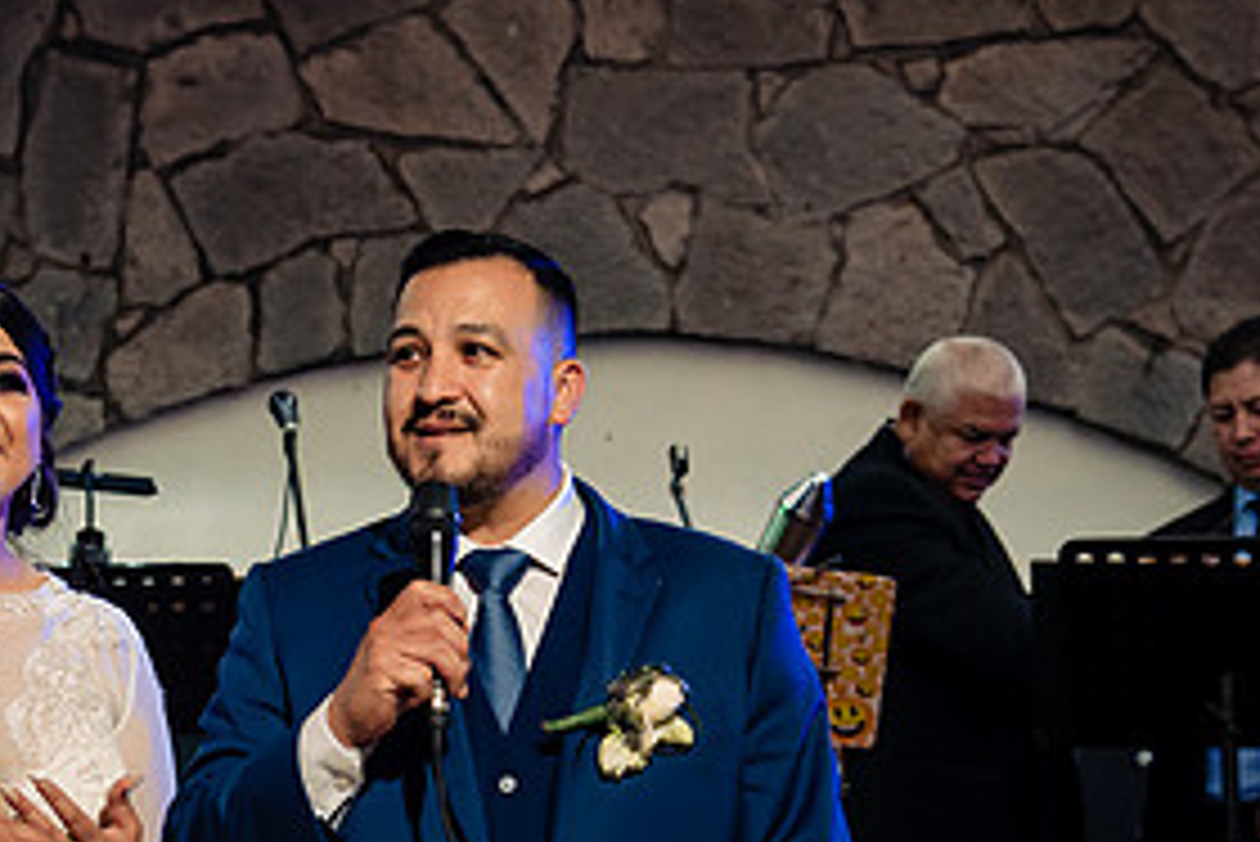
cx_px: 230
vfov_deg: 11.4
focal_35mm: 120
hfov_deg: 16.9
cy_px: 736
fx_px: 4202
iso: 2000
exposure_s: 1/125
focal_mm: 58
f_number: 6.3
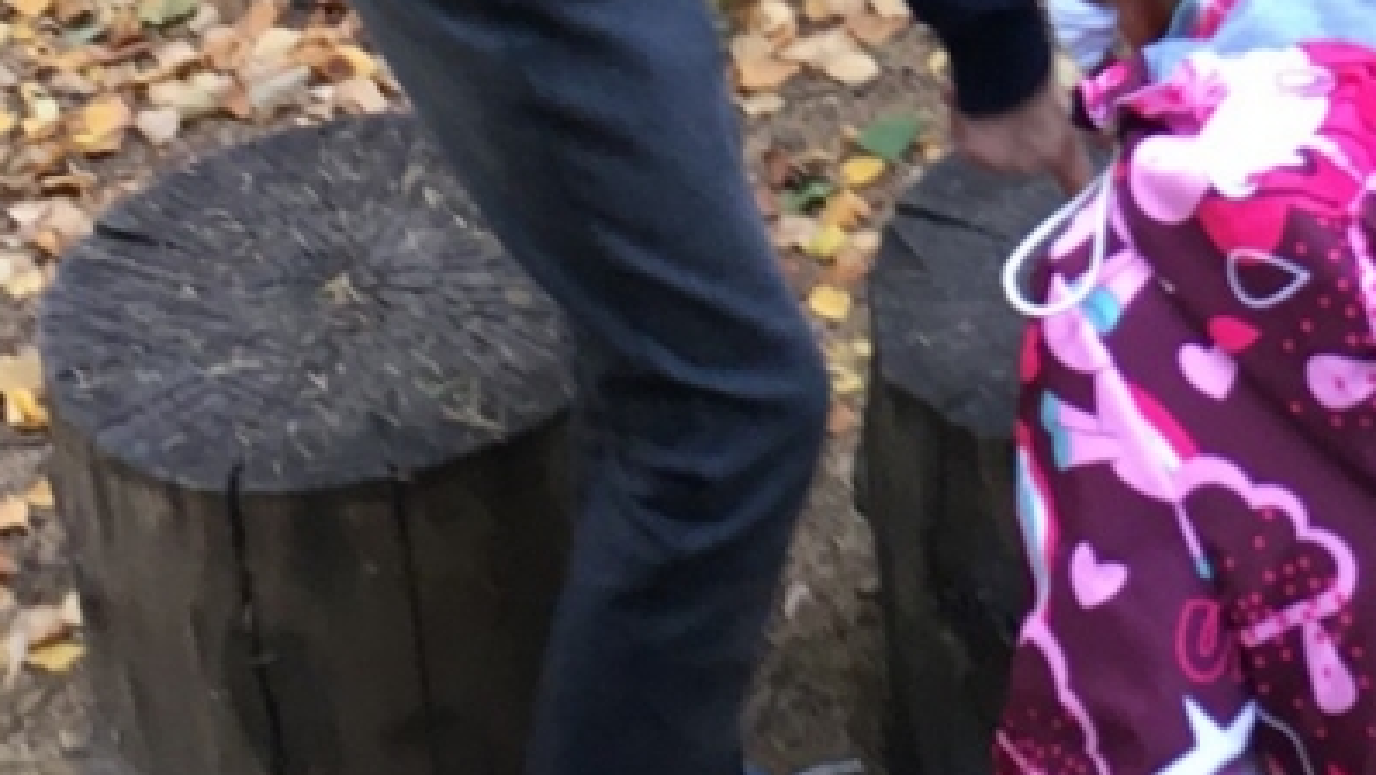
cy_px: -543
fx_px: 4634
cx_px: 1089
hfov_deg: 16.8
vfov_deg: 9.2
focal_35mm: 127
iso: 32
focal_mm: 4.15
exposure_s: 1/33
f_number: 2.2
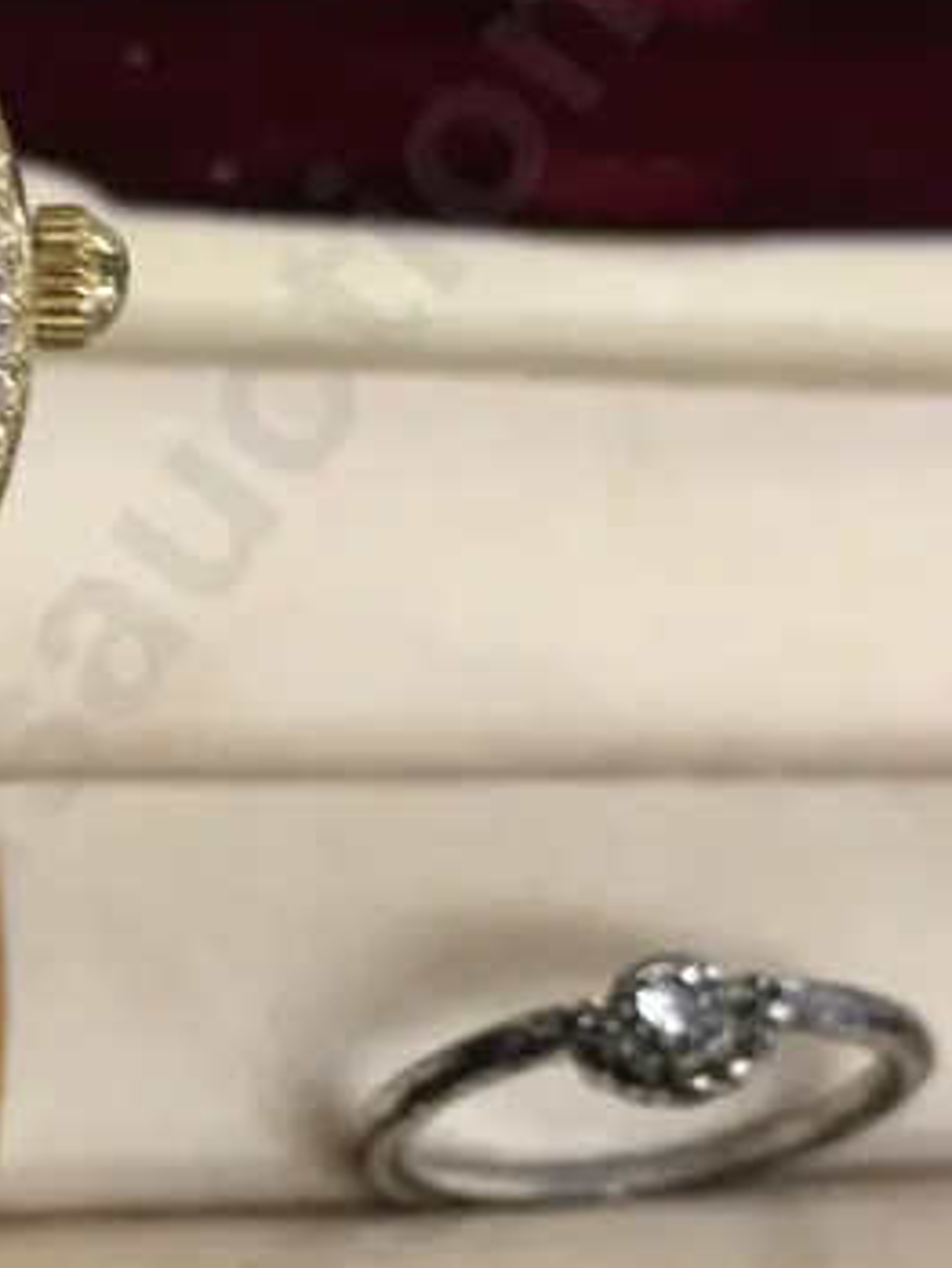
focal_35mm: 85
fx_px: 3115
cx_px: -4
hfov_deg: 17.0
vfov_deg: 23.0
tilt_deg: -68.6
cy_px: 788
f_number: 2.2
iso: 40
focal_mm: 4.15
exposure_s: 1/17
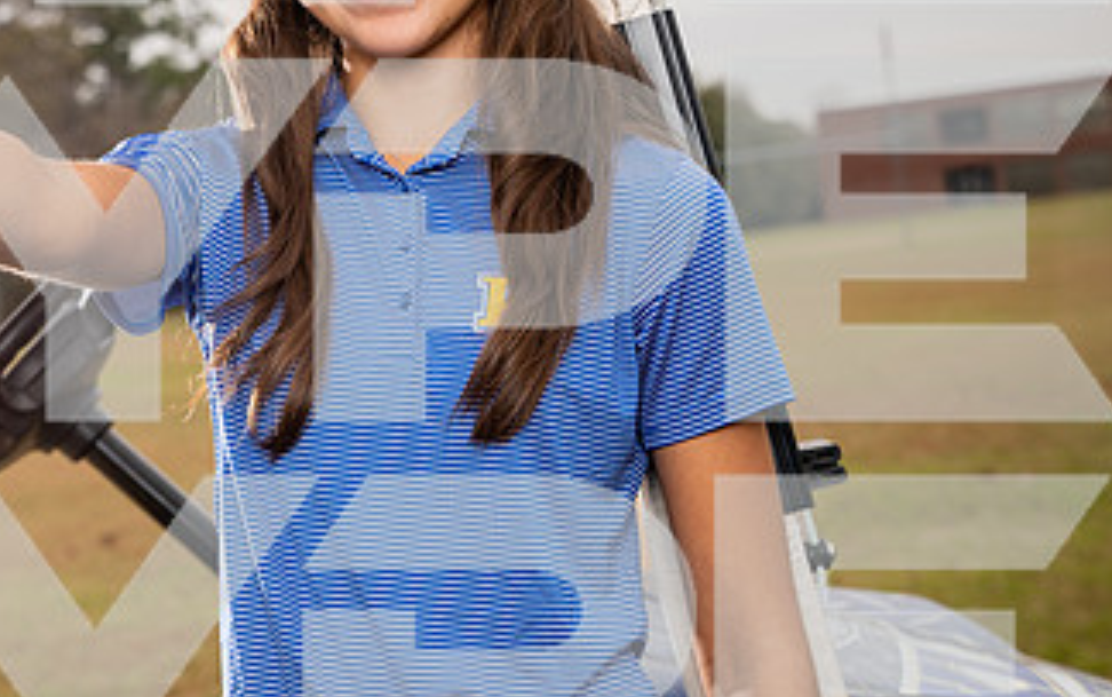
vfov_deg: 14.1
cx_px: 247
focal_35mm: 93
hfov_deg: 22.1
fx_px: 2820
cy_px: 242
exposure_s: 1/250
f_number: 4.5
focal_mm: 51
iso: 200
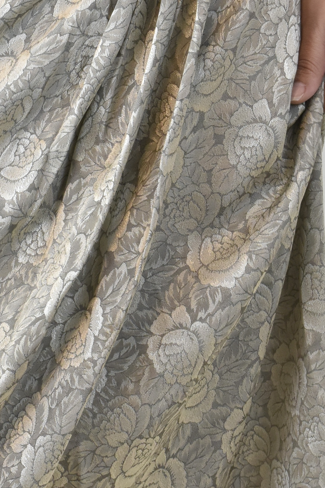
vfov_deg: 11.7
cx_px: -21
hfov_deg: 7.8
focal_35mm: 175
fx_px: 2370
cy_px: 158
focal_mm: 40
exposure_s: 1/30
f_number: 13
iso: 1000
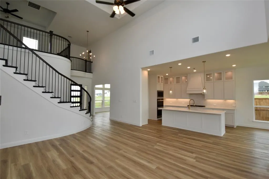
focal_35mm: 15
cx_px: 134
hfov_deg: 100.4
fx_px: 112
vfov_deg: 77.3
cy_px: 90
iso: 220
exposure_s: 1/125
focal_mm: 10
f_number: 5.6
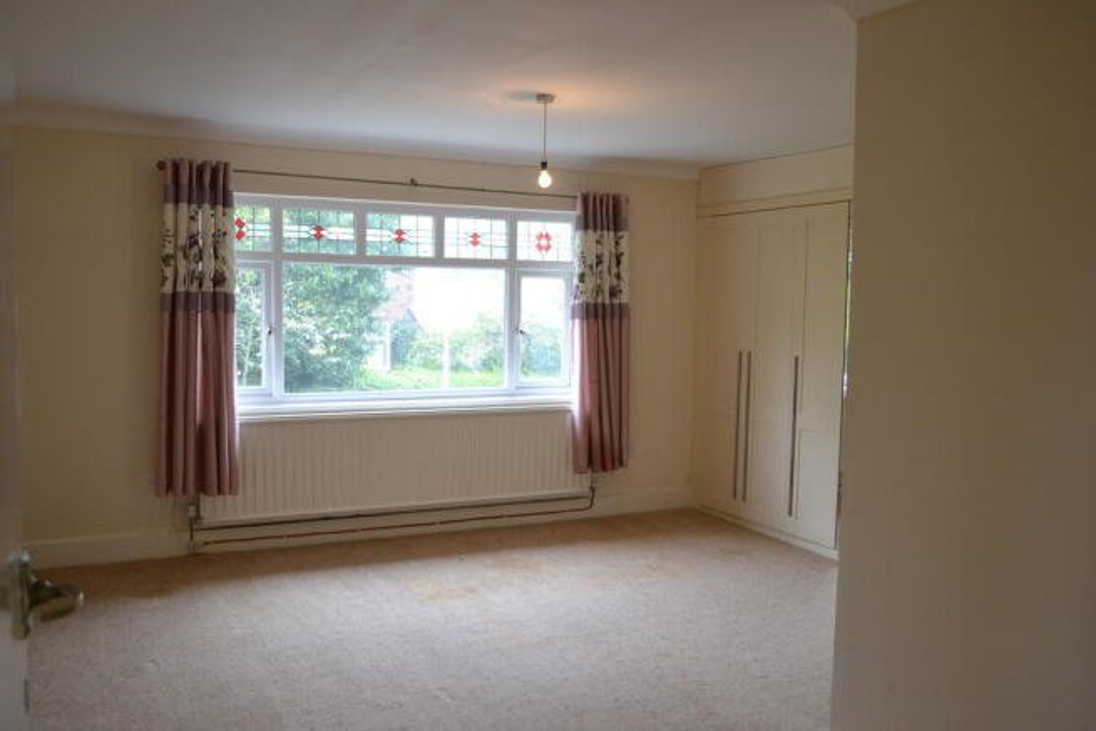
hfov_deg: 61.9
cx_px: 548
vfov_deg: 43.6
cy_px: 366
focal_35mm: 30
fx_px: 913
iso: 400
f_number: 4
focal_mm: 20
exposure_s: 1/60
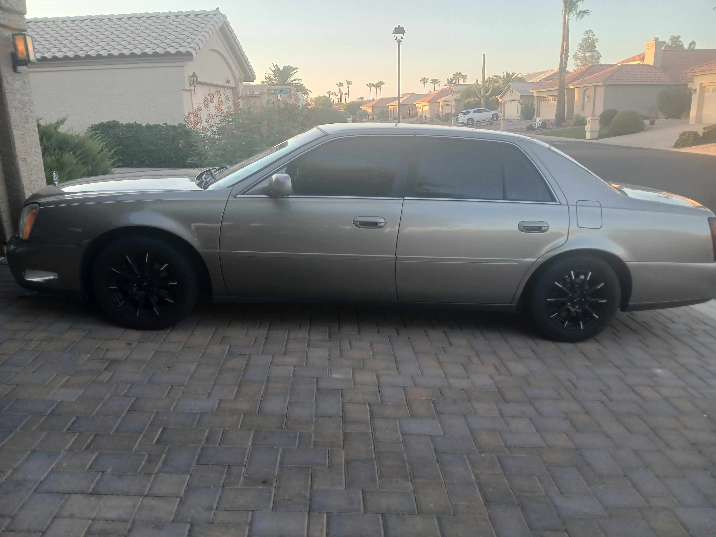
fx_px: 538
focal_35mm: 26
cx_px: 358
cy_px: 268
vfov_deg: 53.1
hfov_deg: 67.3
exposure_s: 1/60
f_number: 1.8
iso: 32
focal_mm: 3.98
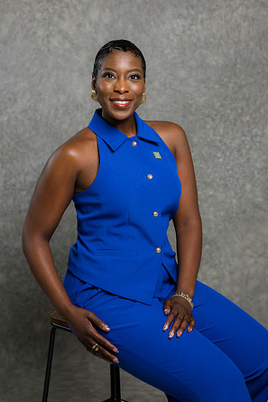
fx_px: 960
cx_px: 134
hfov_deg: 15.9
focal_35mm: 86
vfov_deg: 23.6
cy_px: 201
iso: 125
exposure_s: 1/200
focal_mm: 85
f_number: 5
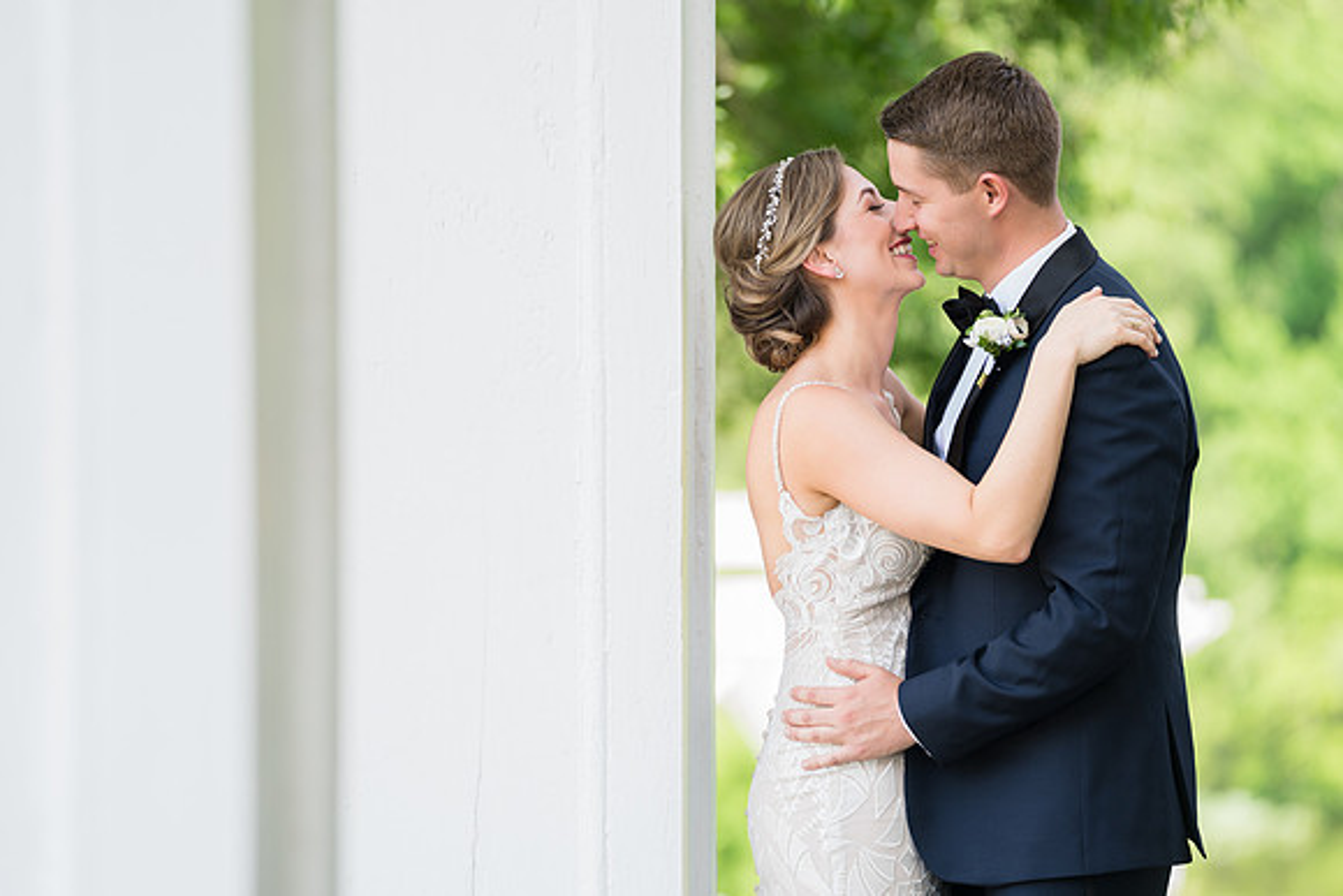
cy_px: 466
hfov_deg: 11.5
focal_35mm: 178
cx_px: 685
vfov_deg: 7.7
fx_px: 6647
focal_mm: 164
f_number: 2.8
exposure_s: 1/200
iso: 100
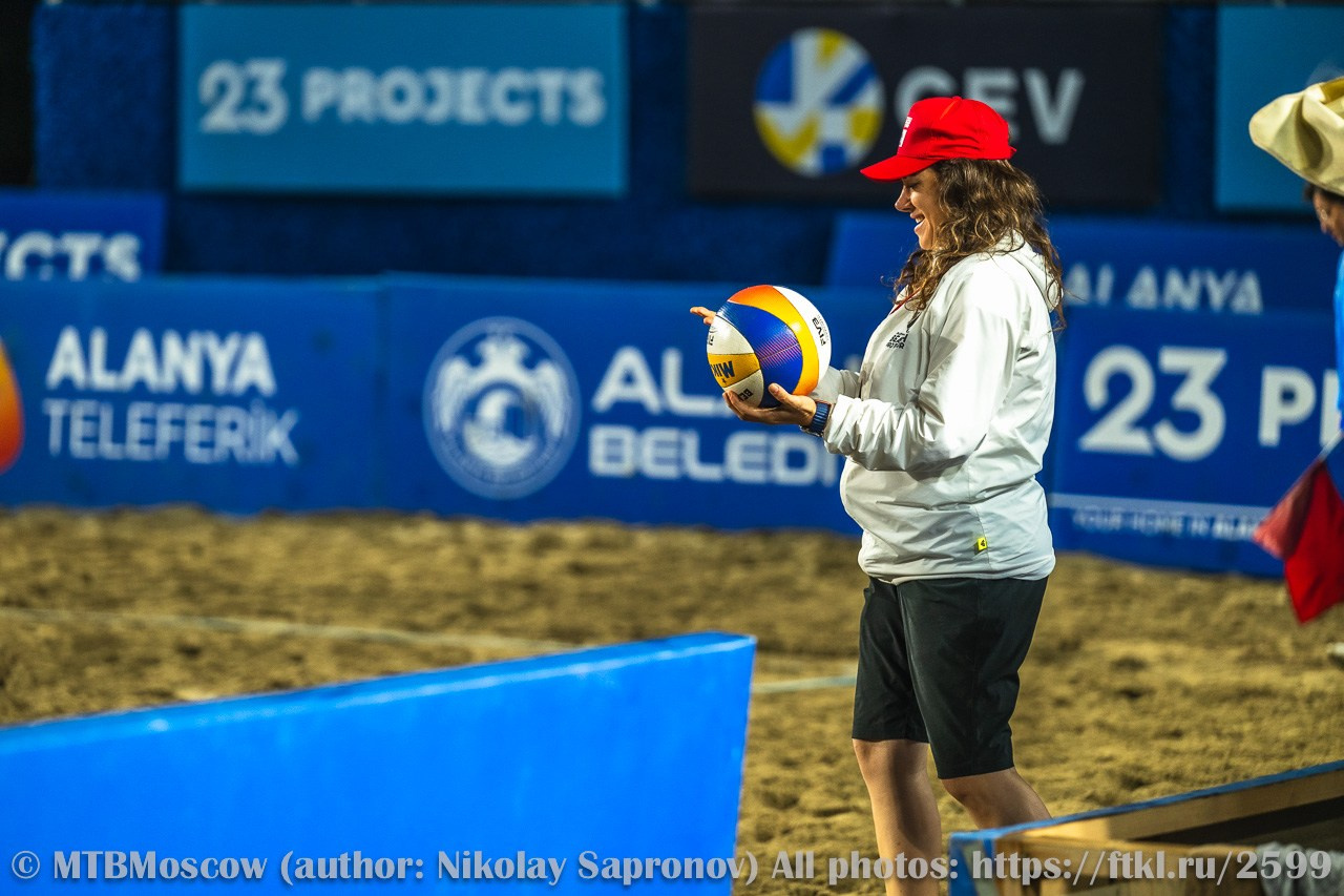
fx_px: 6532
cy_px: 448
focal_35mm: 175
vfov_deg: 7.8
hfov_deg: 11.7
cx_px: 672
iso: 1250
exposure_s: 1/1000
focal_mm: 175
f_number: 3.5
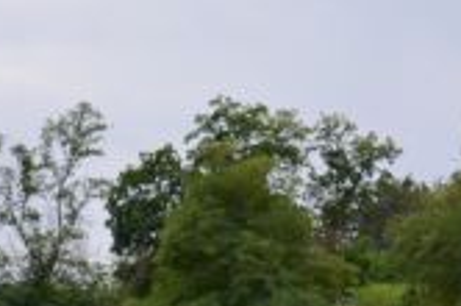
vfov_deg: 7.6
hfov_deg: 11.7
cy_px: 459
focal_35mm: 176
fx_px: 2249
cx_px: 150
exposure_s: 1/200
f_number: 4.2
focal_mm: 30
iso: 100
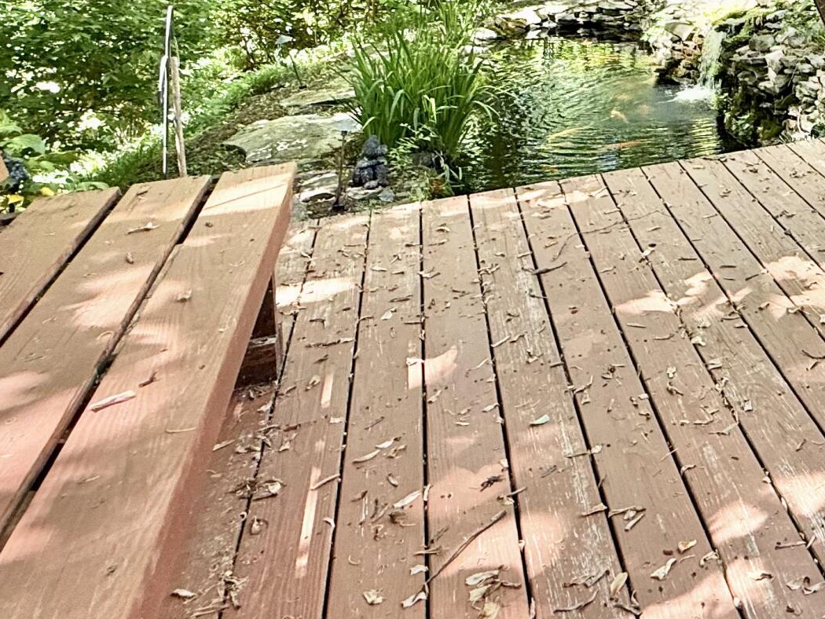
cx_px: 970
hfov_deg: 36.8
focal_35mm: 40
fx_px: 954
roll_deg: +0.4
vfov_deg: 31.8
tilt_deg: -3.6
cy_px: -61
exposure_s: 1/99
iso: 80
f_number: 2.2
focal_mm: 2.22
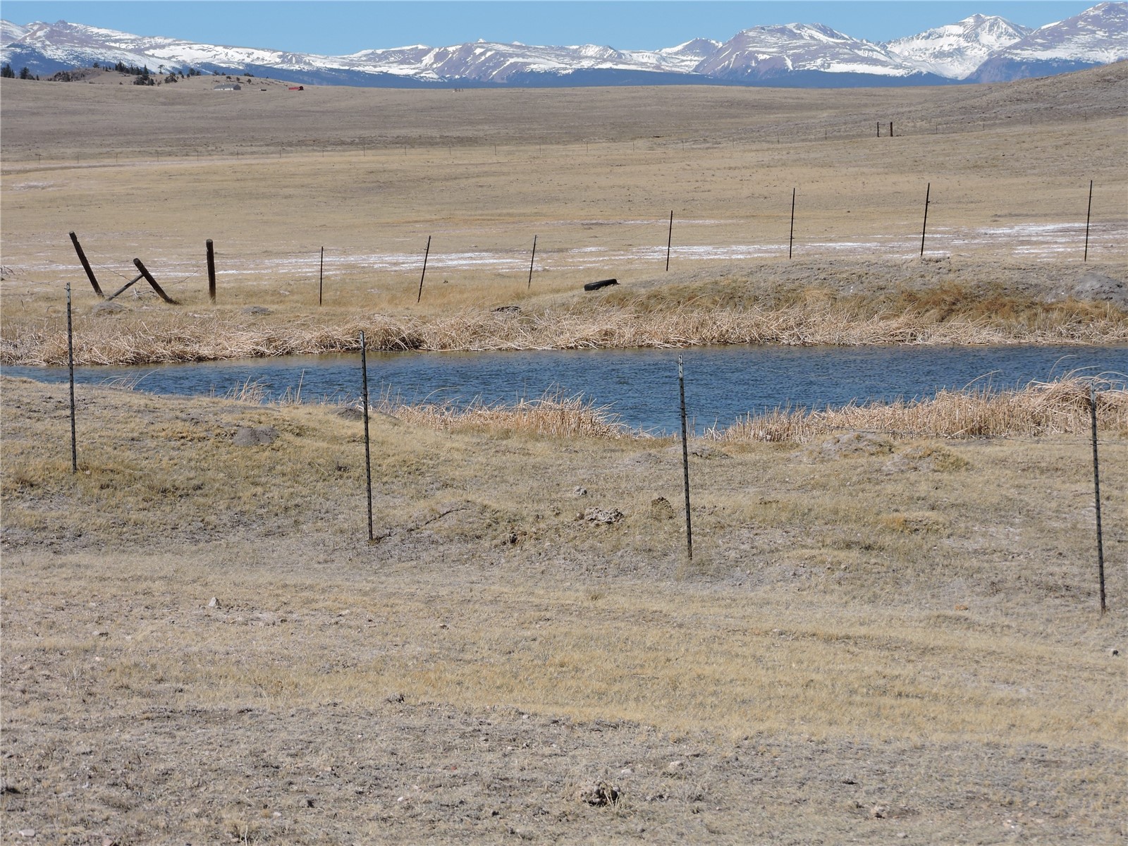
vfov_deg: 14.1
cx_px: 564
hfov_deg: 18.7
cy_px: 423
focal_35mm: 105
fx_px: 3422
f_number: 4.2
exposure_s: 1/1000
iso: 100
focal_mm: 18.7
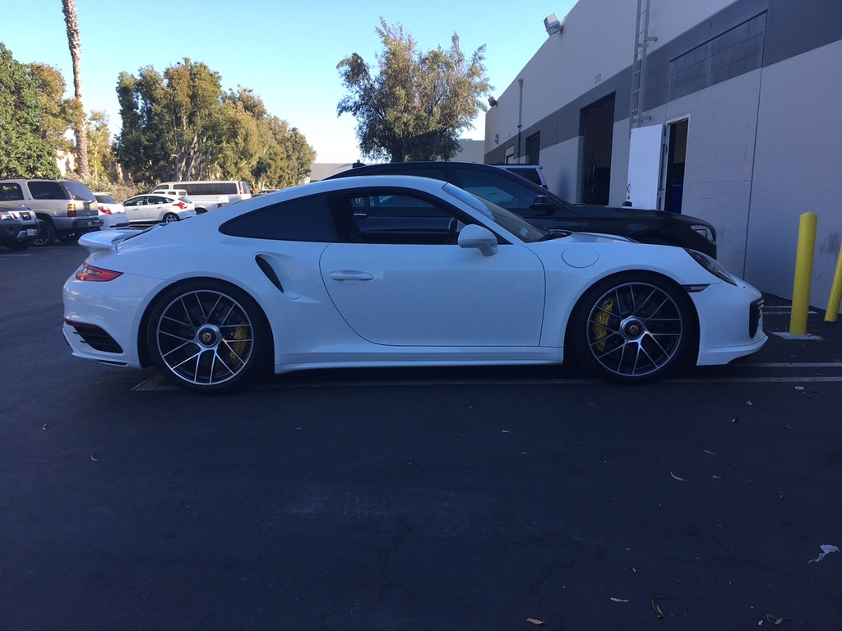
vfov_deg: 48.2
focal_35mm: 29
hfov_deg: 61.7
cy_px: 316
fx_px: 705
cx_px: 421
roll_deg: -0.1
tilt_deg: -10.8
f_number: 2.2
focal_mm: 4.15
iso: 25
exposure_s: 1/356
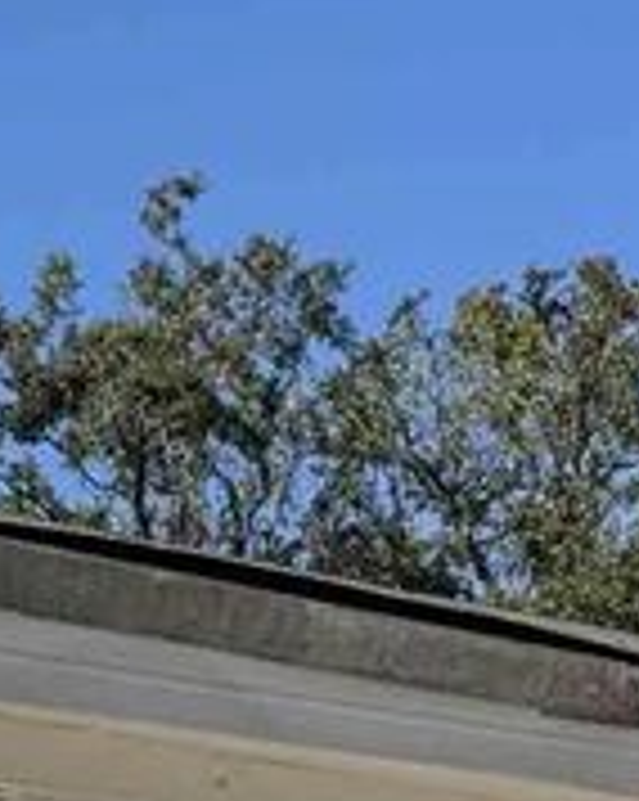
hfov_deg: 11.4
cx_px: 342
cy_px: 1562
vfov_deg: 12.7
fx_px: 3197
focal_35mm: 135
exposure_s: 1/4673
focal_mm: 6.76
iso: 80
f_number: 1.78
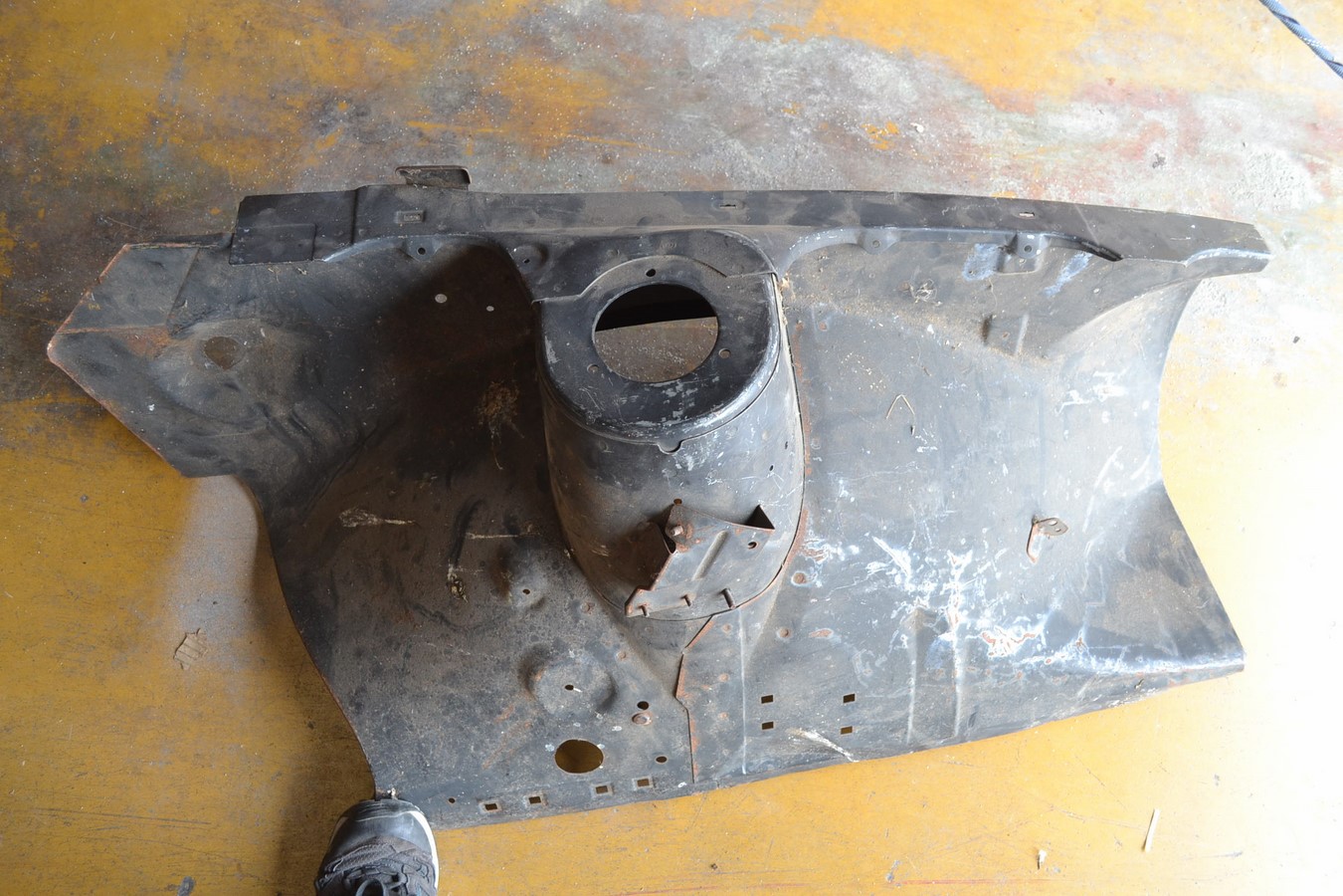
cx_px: 672
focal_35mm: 33
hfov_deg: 57.2
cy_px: 448
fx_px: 1231
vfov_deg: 40.0
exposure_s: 1/100
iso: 400
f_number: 5
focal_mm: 22
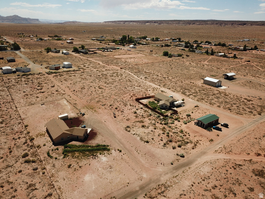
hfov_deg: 67.3
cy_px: 100
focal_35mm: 26
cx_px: 132
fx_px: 199
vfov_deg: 53.1
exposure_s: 1/2336
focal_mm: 4.73
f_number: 2.2
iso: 100
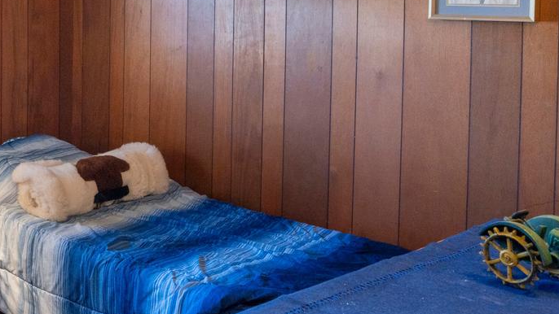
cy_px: 22
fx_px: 741
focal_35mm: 50
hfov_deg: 34.8
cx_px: -75
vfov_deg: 23.2
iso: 500
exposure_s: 1/15
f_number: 7.1
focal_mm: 16
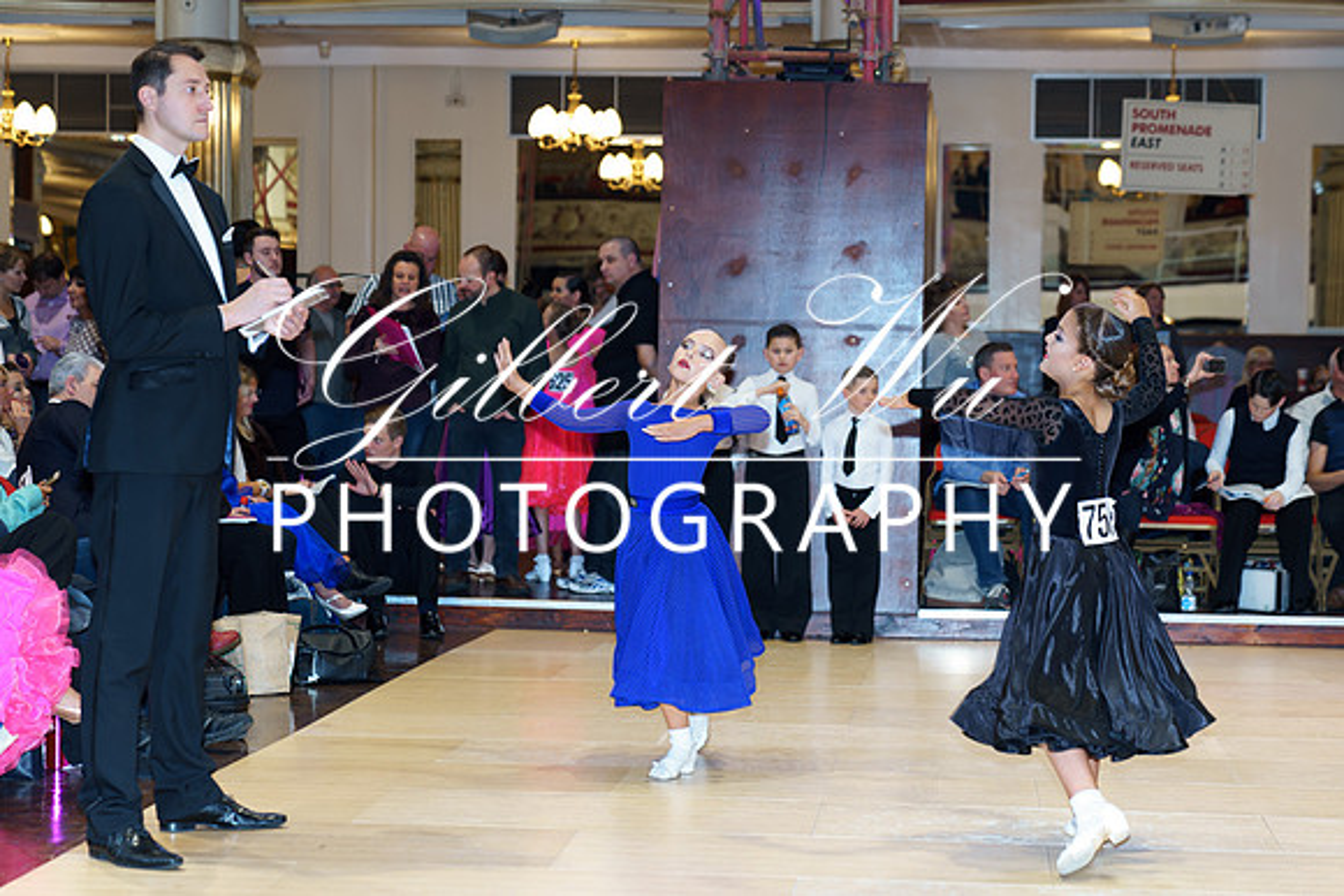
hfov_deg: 27.2
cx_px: 713
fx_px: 2775
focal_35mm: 74
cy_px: 439
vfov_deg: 18.4
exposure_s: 1/60
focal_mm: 70
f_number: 2.8
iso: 400
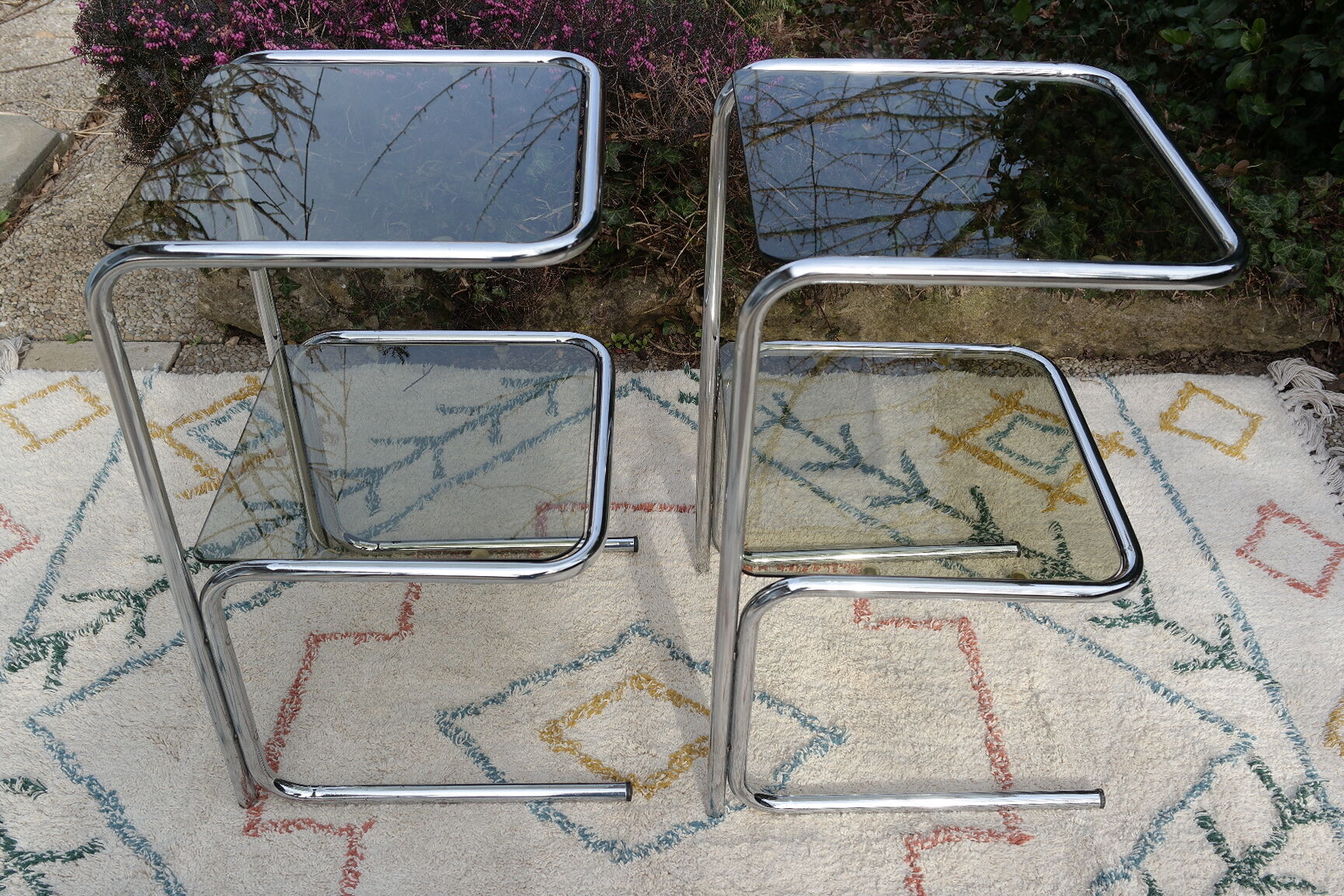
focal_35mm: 36
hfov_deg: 53.1
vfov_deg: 36.9
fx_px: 1344
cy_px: 448
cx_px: 672
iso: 100
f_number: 4.5
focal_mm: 24
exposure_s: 1/160
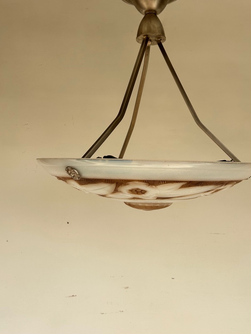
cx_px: 147
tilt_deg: +8.5
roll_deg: -0.7
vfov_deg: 51.9
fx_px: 338
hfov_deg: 40.6
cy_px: 121
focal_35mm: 35
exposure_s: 1/808
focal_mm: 5.7
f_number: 1.5
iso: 50
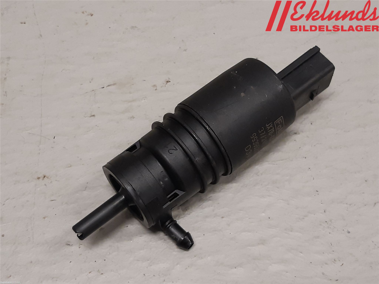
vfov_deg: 53.1
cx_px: 190
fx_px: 285
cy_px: 142
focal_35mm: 26
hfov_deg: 67.3
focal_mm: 3.93
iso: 125
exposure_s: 1/50
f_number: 1.7
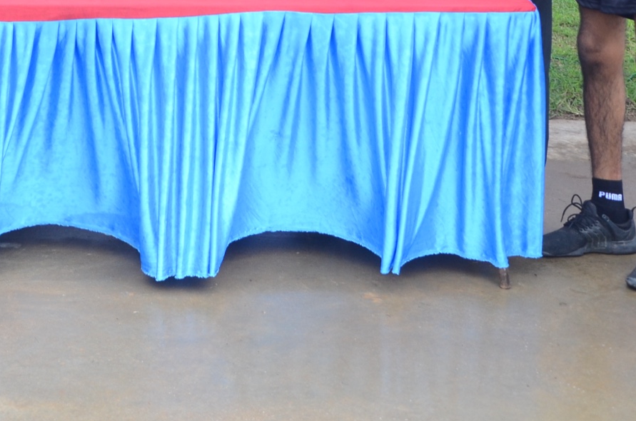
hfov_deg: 20.9
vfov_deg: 13.5
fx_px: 1710
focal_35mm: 97
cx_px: 171
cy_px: -137
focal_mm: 24
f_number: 5.6
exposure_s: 1/125
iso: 250
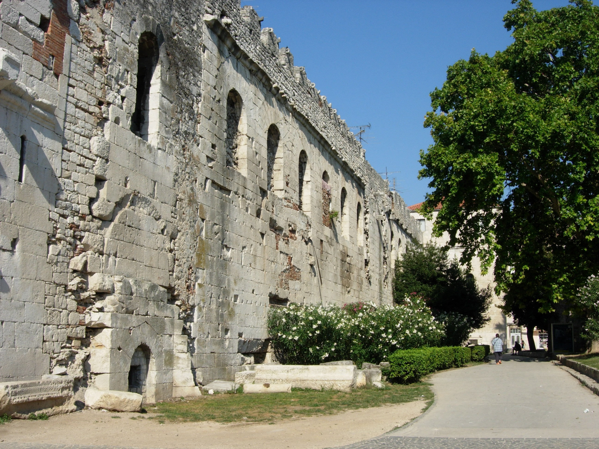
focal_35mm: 41
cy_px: 224
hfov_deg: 45.8
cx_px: 300
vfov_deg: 35.1
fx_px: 709
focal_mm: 8.5
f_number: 4.9
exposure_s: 1/745
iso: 64
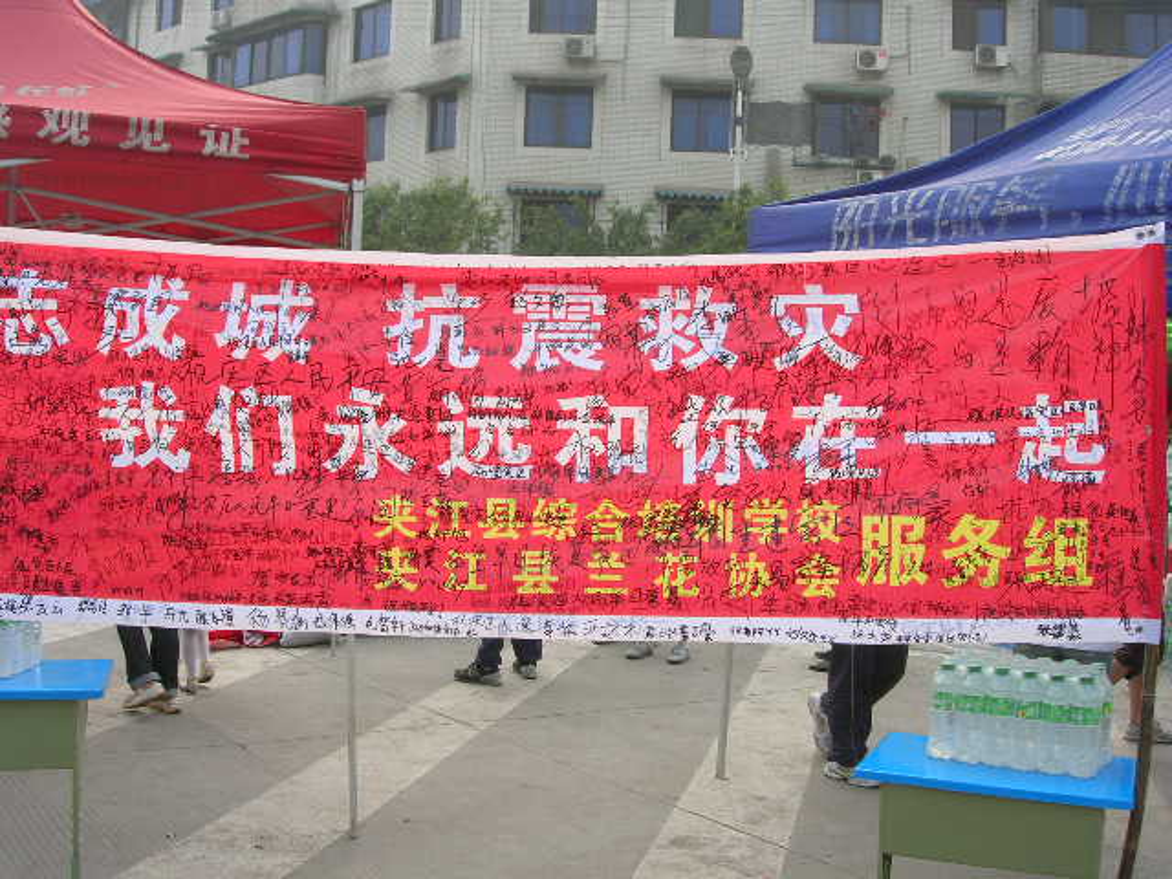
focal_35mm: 38
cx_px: 586
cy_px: 440
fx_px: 1287
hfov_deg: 49.0
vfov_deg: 37.7
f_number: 4.8
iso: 64
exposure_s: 1/233
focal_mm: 7.8
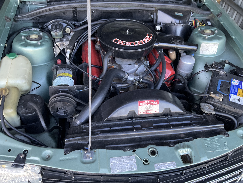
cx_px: 122
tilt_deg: -46.1
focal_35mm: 29
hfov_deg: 61.7
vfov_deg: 48.2
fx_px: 204
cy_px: 92
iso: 50
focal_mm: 3
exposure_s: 1/60
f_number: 1.8
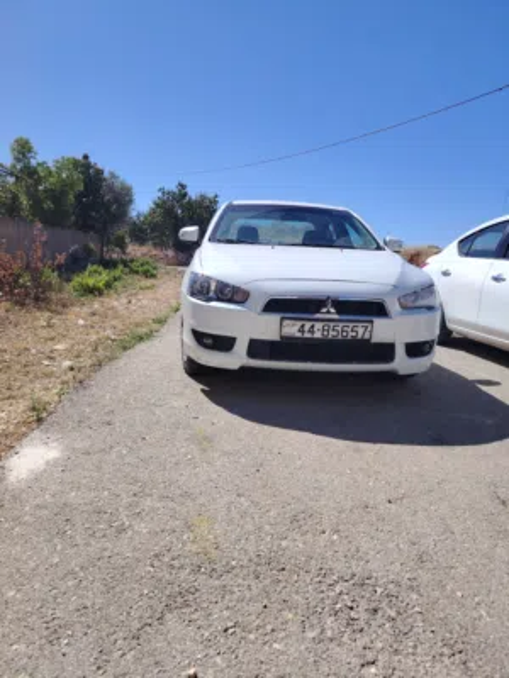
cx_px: 254
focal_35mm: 24
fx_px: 471
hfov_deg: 56.8
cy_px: 339
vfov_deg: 71.6
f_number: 1.75
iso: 121
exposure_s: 1/1214
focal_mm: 5.25
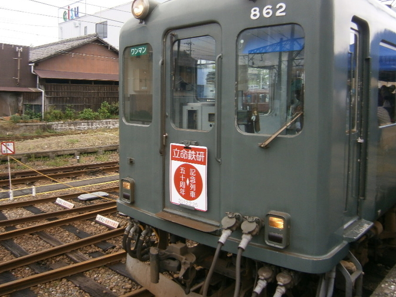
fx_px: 355
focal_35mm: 31
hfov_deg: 58.2
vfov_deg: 45.3
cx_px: 174
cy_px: 127
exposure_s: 1/320
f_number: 2.8
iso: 80
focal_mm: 4.7
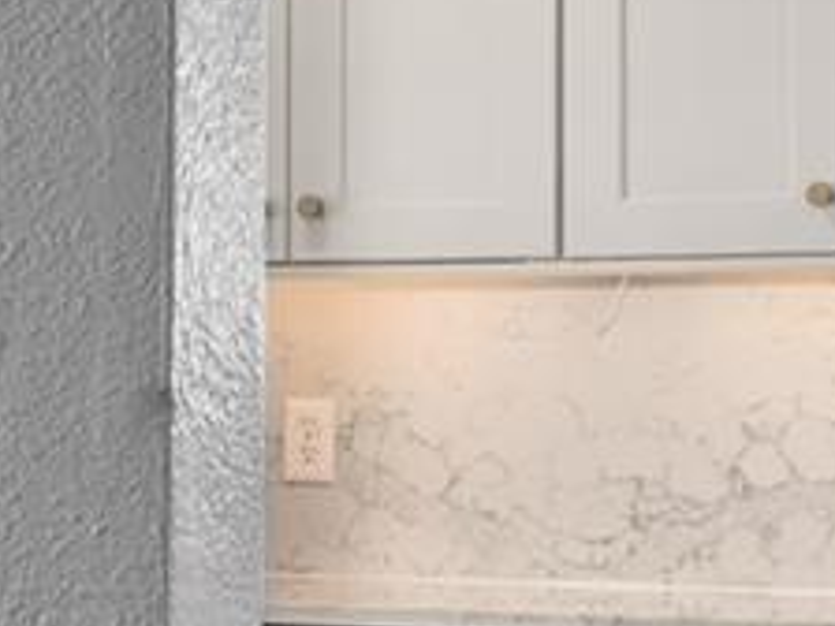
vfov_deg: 9.8
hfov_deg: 12.4
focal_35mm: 151
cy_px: 382
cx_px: -421
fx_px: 3642
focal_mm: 22
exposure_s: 1/8
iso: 400
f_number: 8
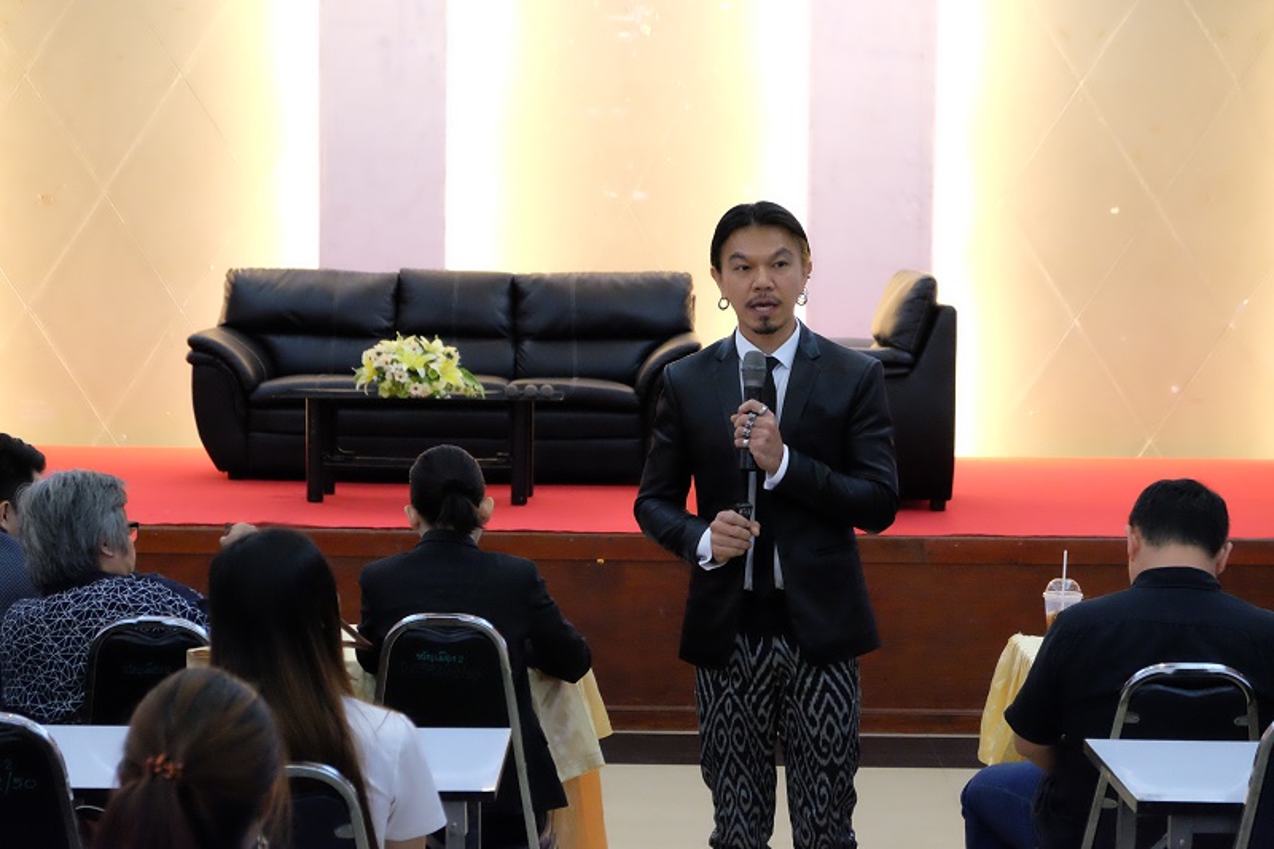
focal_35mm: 83
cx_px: 637
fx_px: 2936
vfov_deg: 16.4
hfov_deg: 24.5
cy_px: 424
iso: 6400
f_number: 4
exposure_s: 1/100
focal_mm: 55
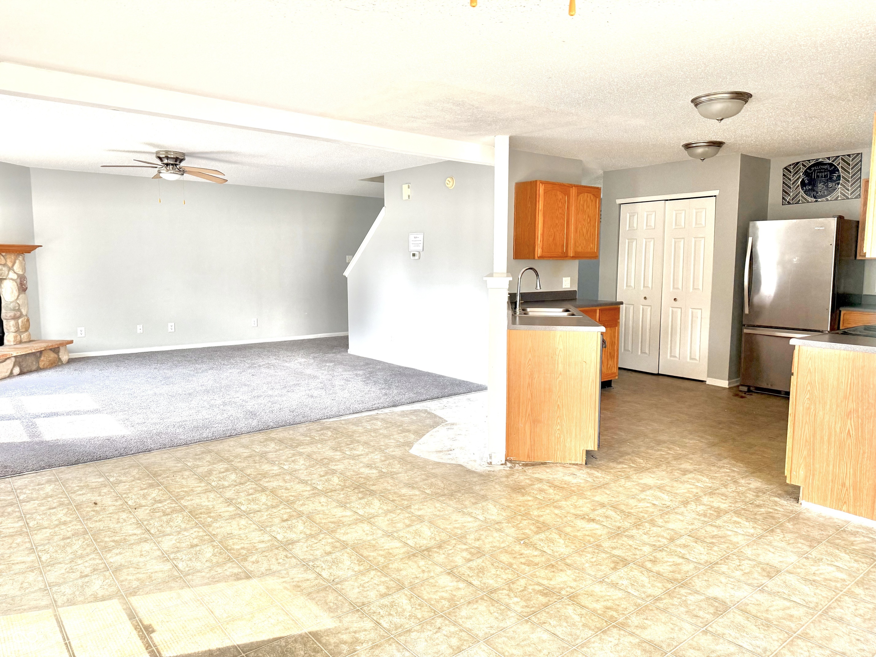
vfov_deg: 56.8
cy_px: 328
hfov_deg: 71.6
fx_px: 607
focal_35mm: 24
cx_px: 438
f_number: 1.78
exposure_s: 1/154
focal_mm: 6.76
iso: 160
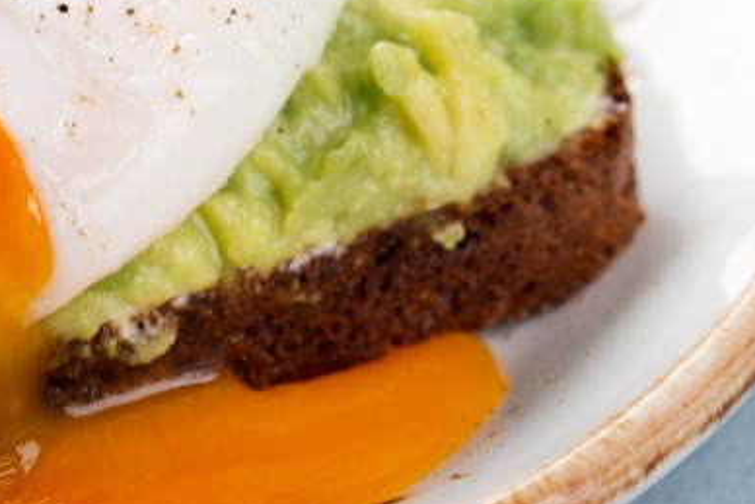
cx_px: 119
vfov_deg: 3.2
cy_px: 91
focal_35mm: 433
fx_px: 9084
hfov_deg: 4.8
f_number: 8
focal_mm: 105
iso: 100
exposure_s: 1/100
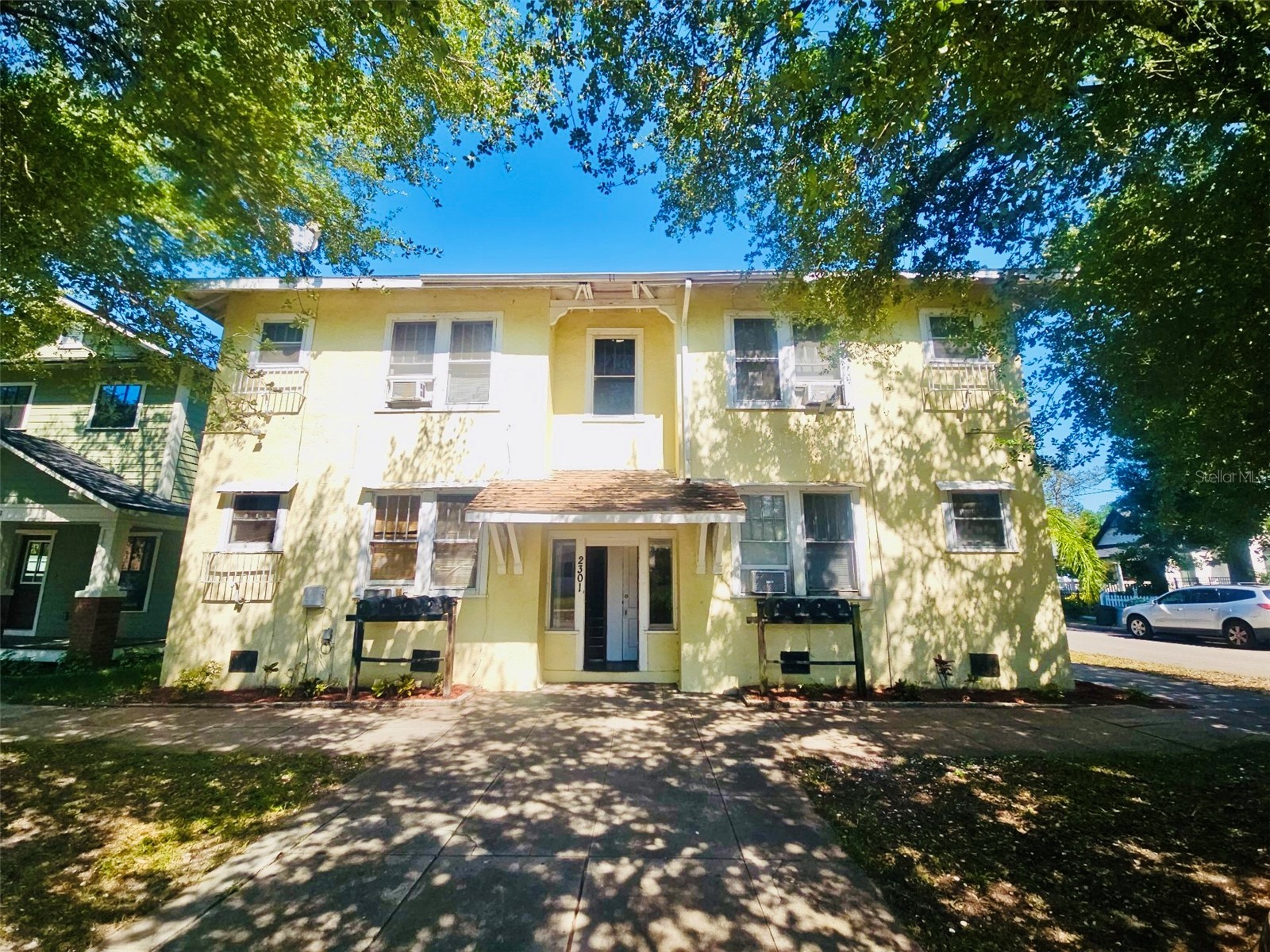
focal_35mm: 13
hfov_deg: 106.2
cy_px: 476
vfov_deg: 89.9
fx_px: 477
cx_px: 635
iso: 50
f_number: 2.2
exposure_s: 1/909
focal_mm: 2.2
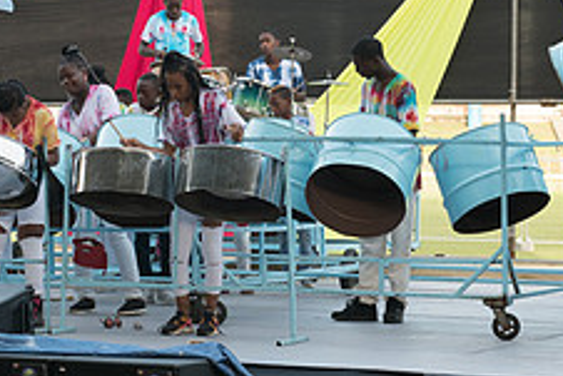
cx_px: 83
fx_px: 2332
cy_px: 146
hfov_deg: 13.7
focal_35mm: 149
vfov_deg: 9.2
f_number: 9
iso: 400
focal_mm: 58
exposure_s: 1/125
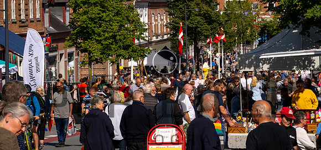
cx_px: 172
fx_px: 1657
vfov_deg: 5.2
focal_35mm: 202
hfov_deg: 11.1
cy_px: 38
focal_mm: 173
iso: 100
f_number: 14
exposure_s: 1/125
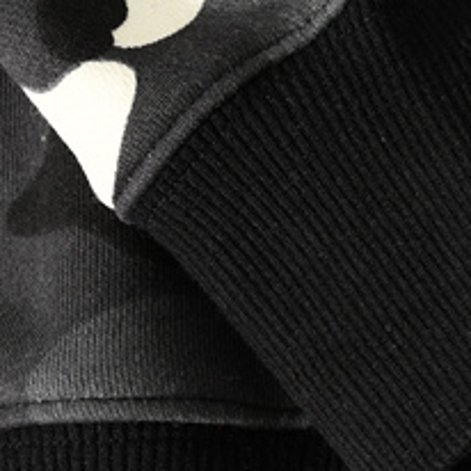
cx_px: 793
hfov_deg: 9.9
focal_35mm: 168
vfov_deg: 10.4
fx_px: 2586
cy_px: 45
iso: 100
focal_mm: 34
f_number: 8
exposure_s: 1/125
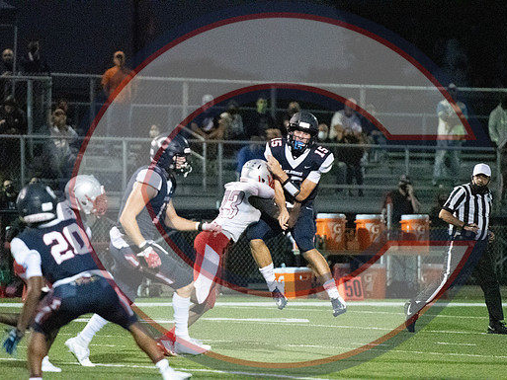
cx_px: 276
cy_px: 190
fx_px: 4776
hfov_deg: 6.1
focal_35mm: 326
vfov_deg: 4.6
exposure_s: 1/3200
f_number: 2.8
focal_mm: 200
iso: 45600
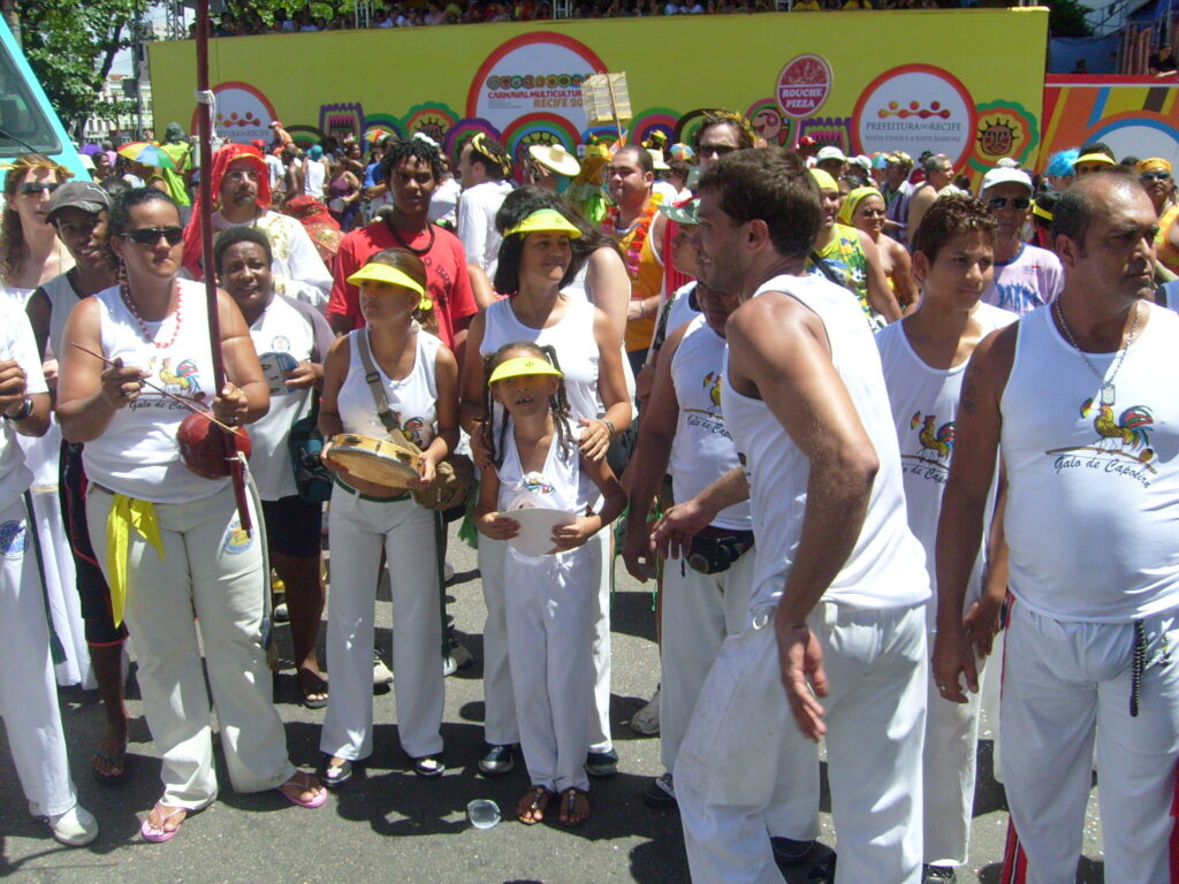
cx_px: 590
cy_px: 442
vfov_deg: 40.7
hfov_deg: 52.6
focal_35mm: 35
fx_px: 1192
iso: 80
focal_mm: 5.8
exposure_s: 1/250
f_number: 7.1
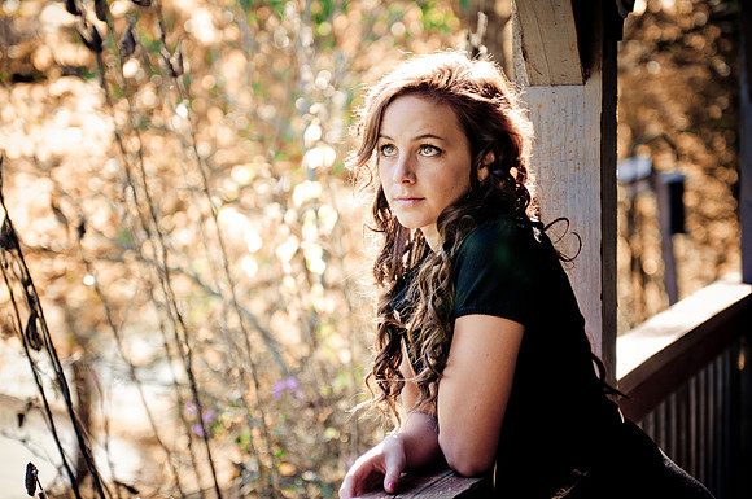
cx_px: 376
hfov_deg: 19.5
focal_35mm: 105
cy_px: 250
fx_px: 2190
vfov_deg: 13.0
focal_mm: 70
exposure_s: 1/160
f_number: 2.8
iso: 200
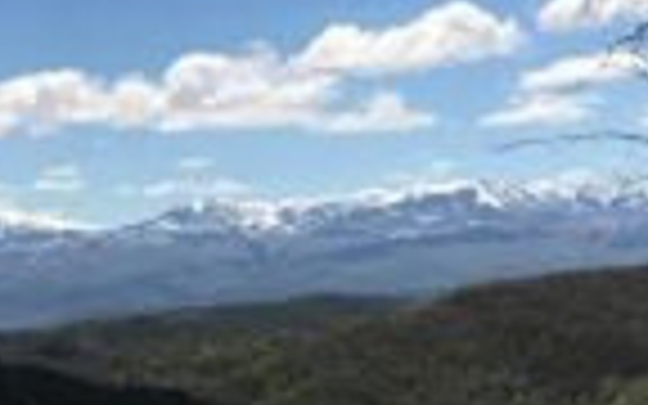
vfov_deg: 9.9
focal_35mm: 132
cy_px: 284
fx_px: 2331
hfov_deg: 15.8
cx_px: 252
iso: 20
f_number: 1.8
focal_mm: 3.99
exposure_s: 1/4167
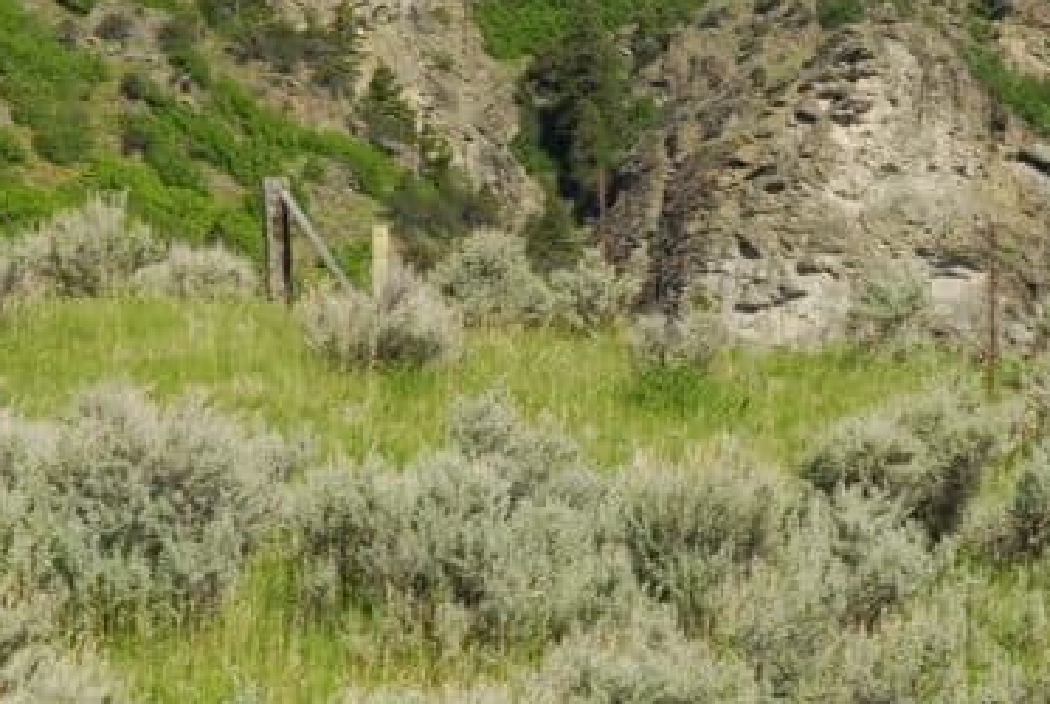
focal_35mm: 226
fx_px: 6613
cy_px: 232
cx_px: 1047
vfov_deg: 6.1
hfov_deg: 9.0
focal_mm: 55
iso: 100
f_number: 8
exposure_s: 1/250
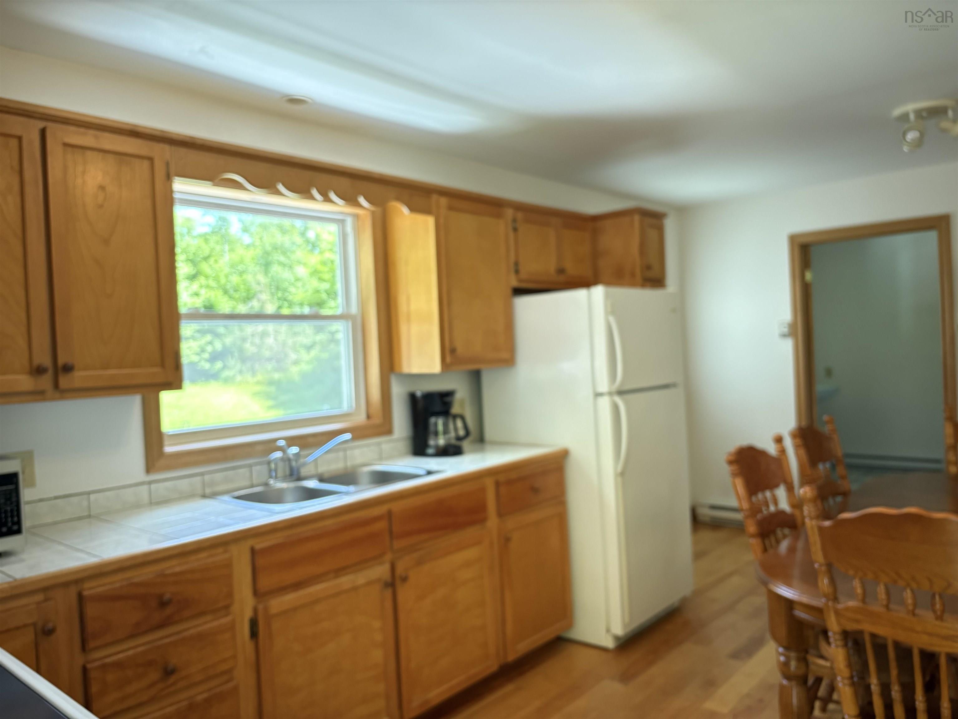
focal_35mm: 26
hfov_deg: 67.3
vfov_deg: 53.1
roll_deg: +2.9
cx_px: 479
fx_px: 720
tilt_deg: -0.1
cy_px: 360
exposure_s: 1/60
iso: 250
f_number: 1.6
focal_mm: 5.96
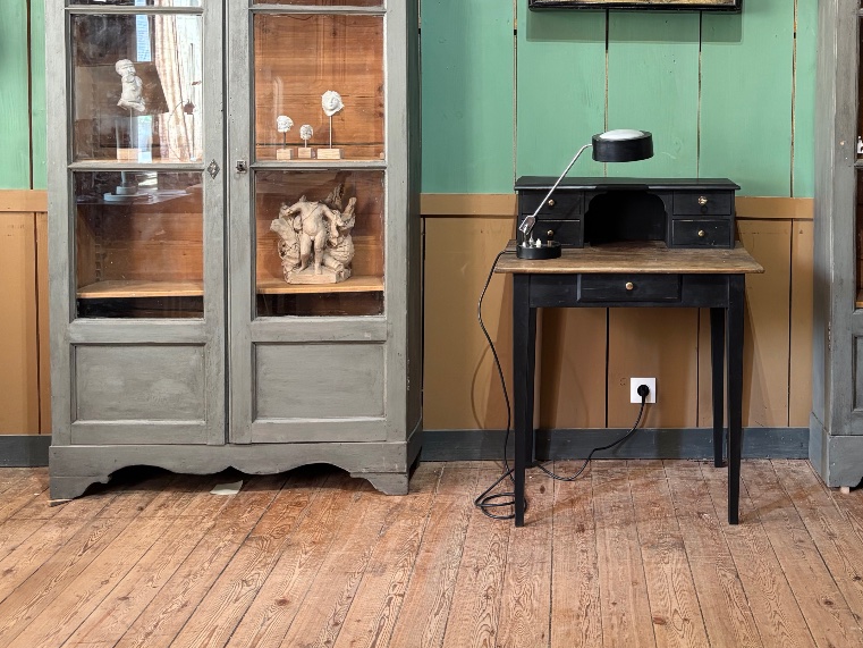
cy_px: 148
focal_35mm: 41
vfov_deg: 34.3
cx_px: 617
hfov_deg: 44.6
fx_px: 1022
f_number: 1.6
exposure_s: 1/50
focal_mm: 5.96
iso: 250
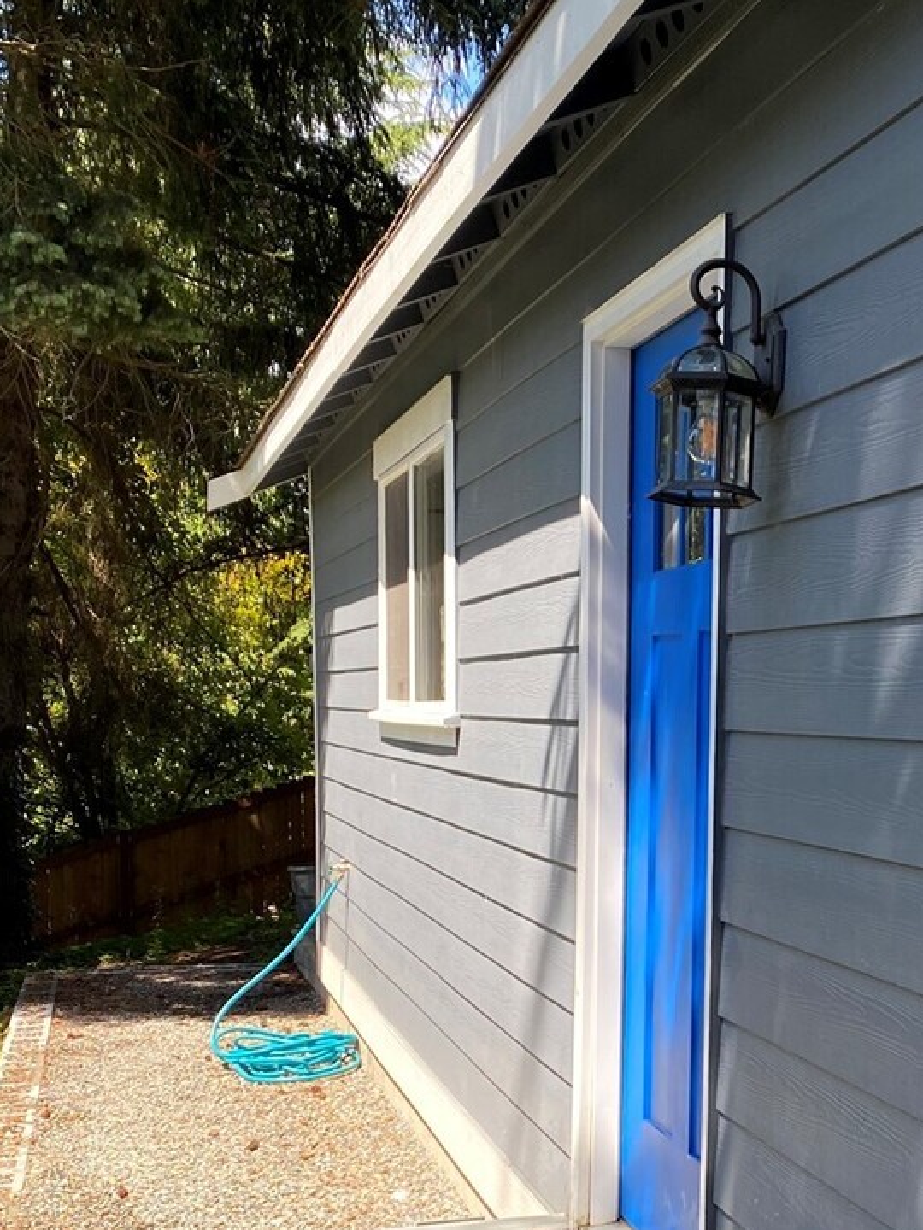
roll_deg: -0.9
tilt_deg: -3.6
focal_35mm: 52
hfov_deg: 27.5
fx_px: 1849
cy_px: 871
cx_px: 732
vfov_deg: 36.2
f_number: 1.8
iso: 32
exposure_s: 1/451
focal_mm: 4.25
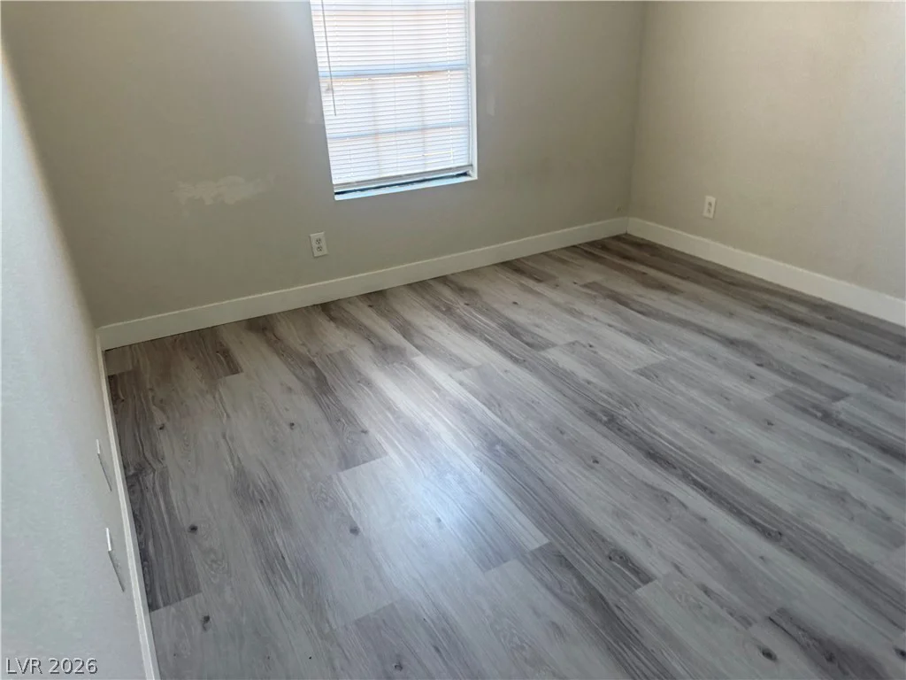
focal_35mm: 24
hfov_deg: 71.6
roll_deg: +3.1
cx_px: 453
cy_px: 340
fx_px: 628
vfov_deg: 56.8
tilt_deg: -25.2
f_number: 1.78
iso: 200
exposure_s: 1/60
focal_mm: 6.76
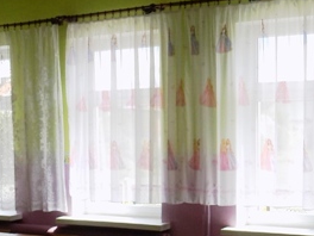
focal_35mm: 67
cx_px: 251
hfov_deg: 28.4
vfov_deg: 21.6
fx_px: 608
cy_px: 199
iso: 80
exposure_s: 1/160
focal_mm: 4
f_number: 3.1
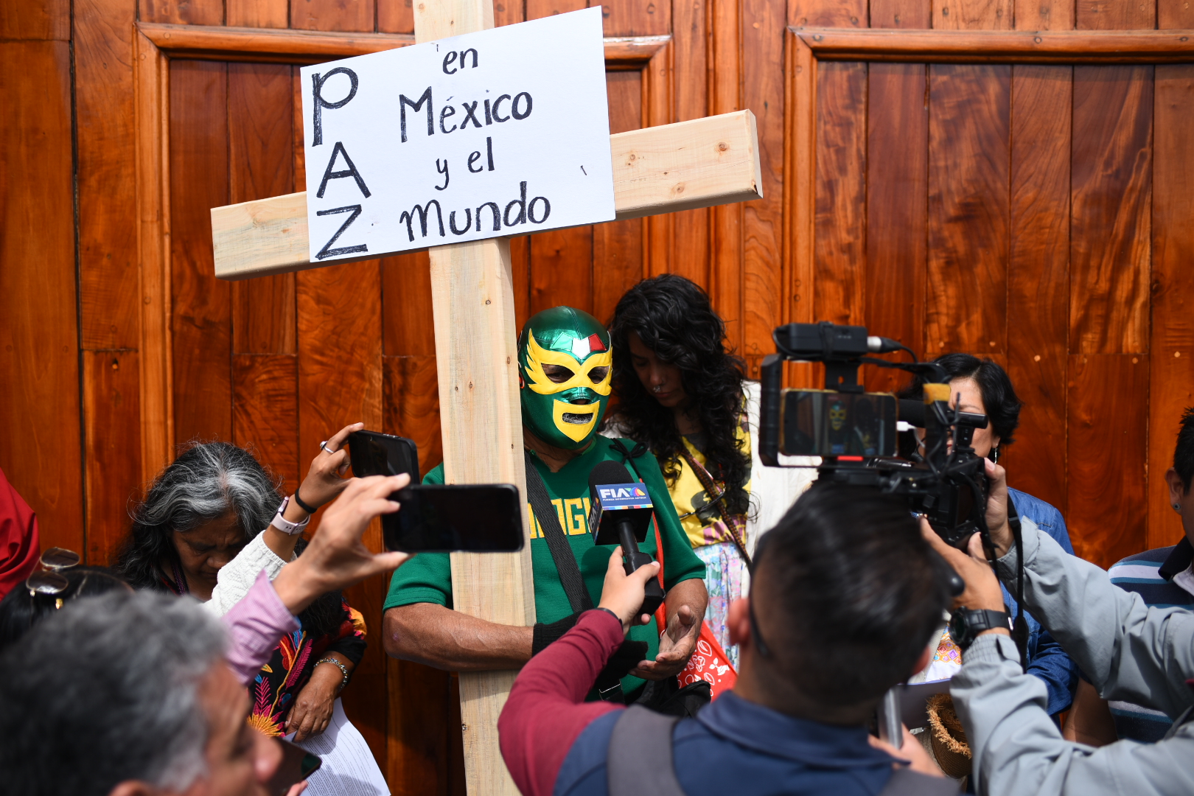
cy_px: 398
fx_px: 1161
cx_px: 597
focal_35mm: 35
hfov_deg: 54.4
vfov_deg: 37.9
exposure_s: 1/4000
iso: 160
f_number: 2.5
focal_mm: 35
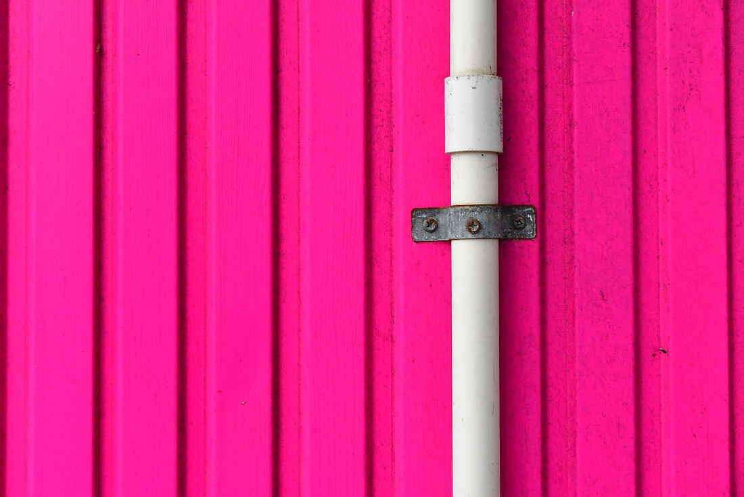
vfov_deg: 16.7
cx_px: 372
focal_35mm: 82
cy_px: 248
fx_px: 1695
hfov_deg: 24.8
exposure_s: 1/100
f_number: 10
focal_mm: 55
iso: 2200
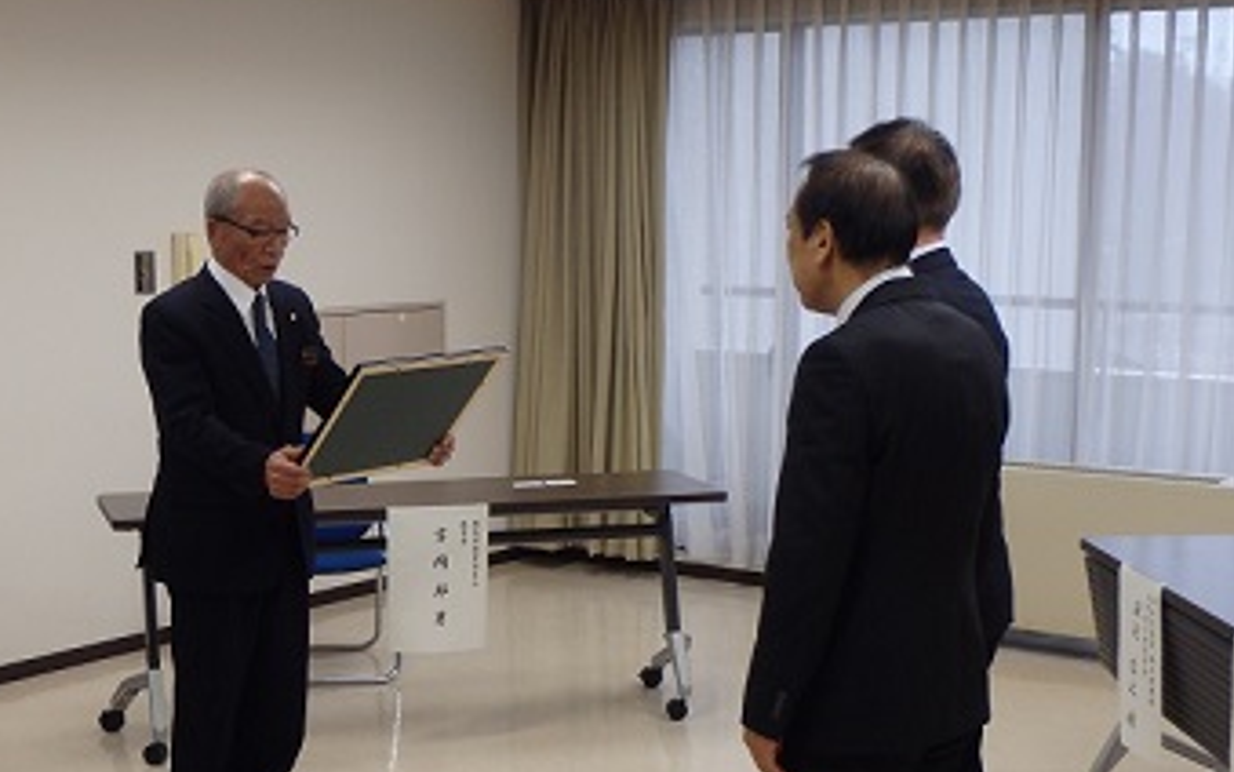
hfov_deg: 36.2
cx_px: 550
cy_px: 513
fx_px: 1884
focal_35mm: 56
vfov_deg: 23.1
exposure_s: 1/40
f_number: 4.8
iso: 250
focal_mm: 7.7
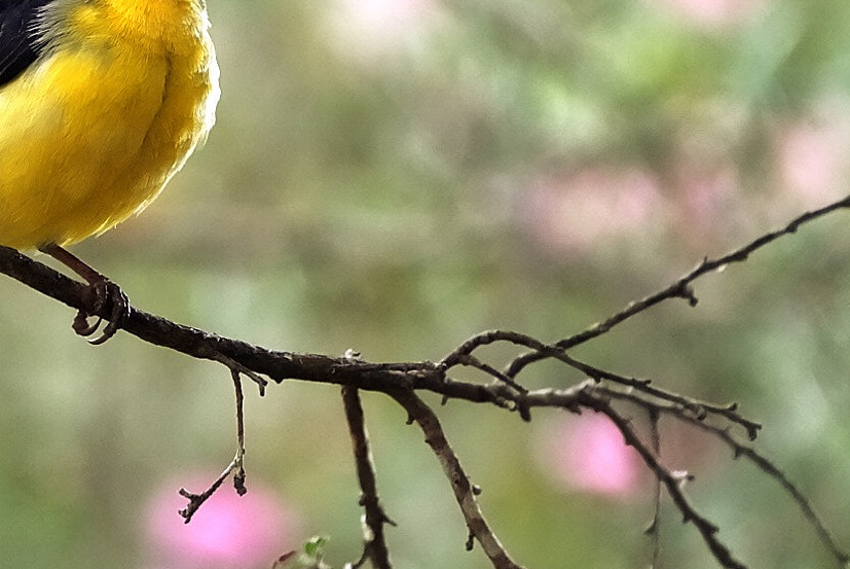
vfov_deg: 0.9
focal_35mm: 1455
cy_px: 67
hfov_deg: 1.4
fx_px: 34383
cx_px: 122
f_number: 11
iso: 8000
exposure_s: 1/250
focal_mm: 752
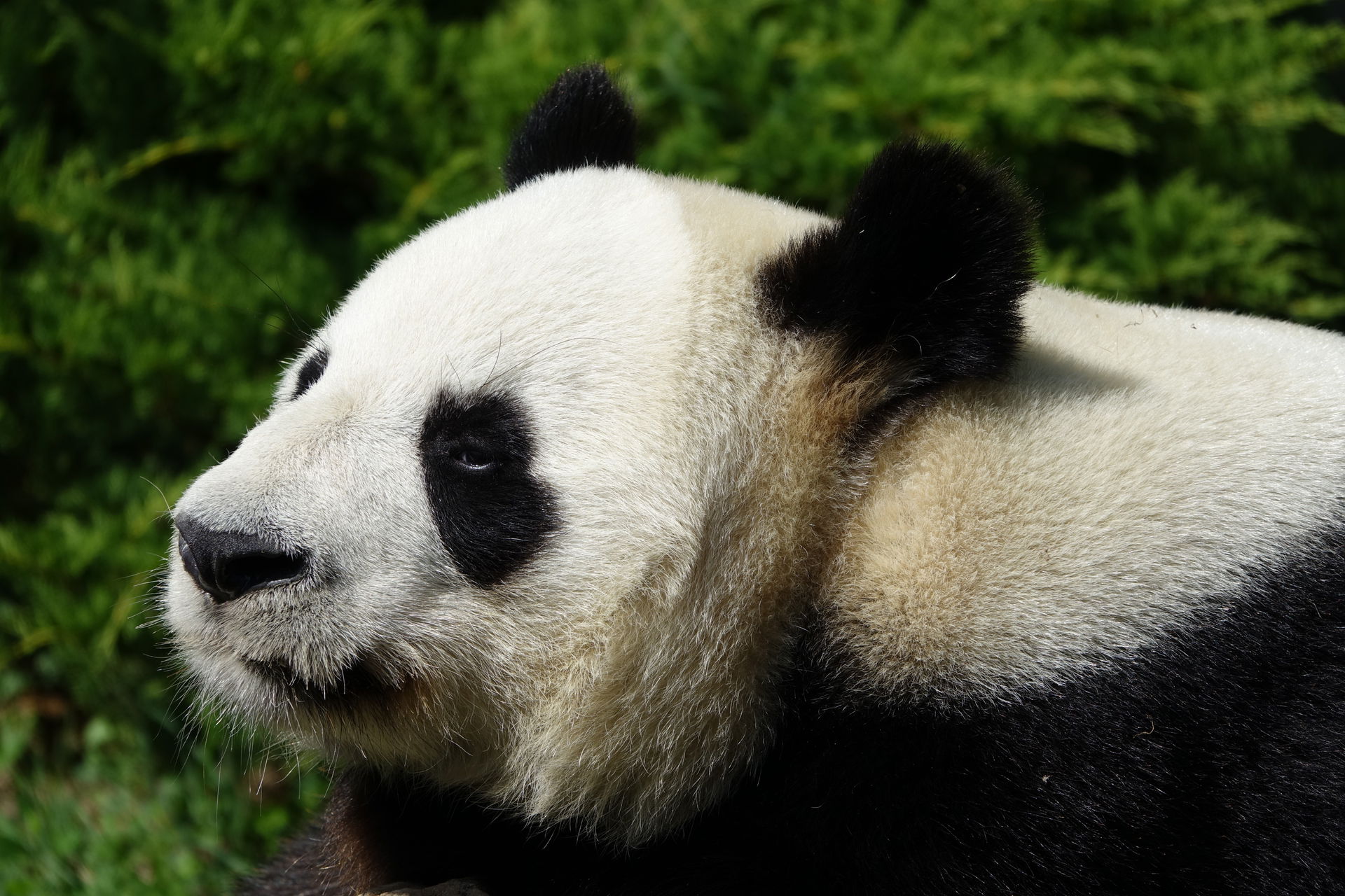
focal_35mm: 412
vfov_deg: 3.3
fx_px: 15392
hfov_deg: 5.0
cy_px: 448
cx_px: 672
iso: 100
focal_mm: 151.11
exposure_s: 1/1000
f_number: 4
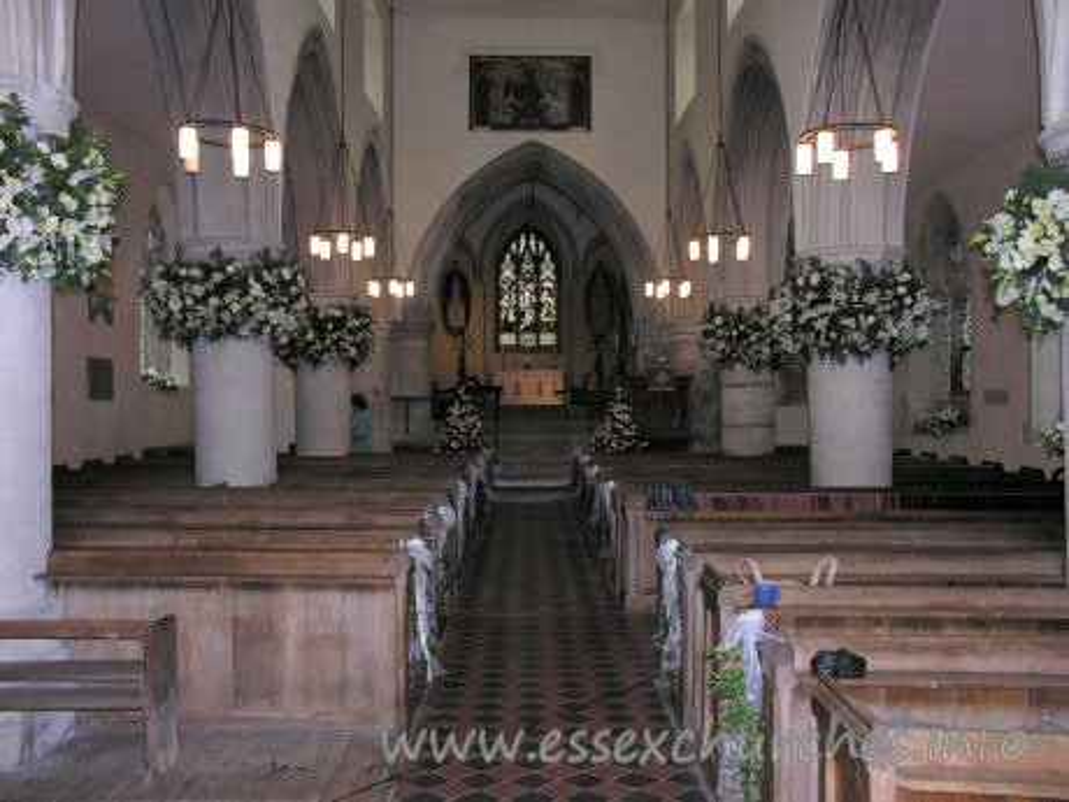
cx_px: 534
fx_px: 1081
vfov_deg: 40.7
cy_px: 401
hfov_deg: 52.6
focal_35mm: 35
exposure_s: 1/60.1
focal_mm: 8.9
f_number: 2.8
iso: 118
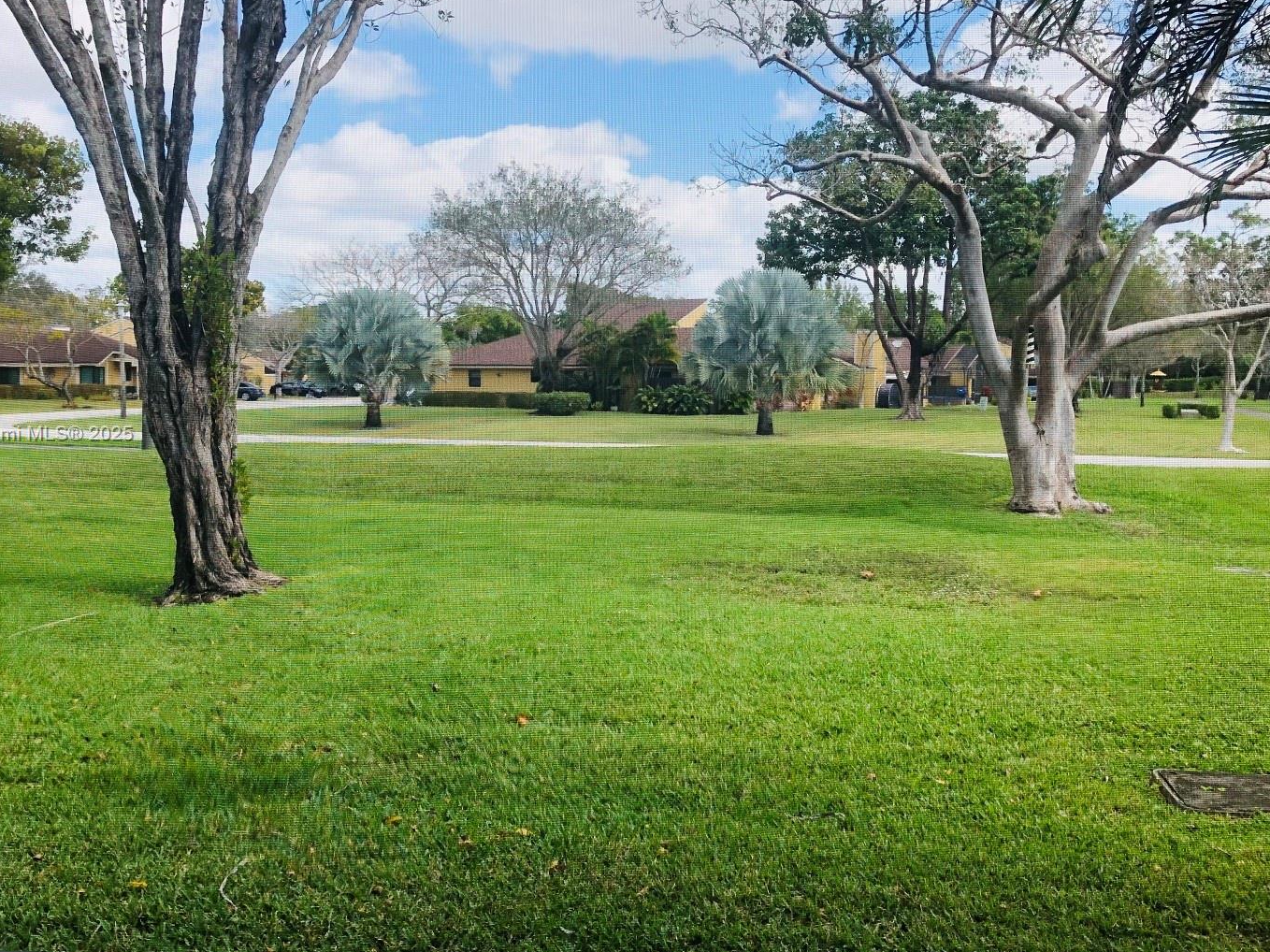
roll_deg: +0.7
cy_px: 435
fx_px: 1210
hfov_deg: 55.3
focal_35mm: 33
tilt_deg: -3.1
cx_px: 582
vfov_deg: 42.9
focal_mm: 3.99
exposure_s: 1/694
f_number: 1.8
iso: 20
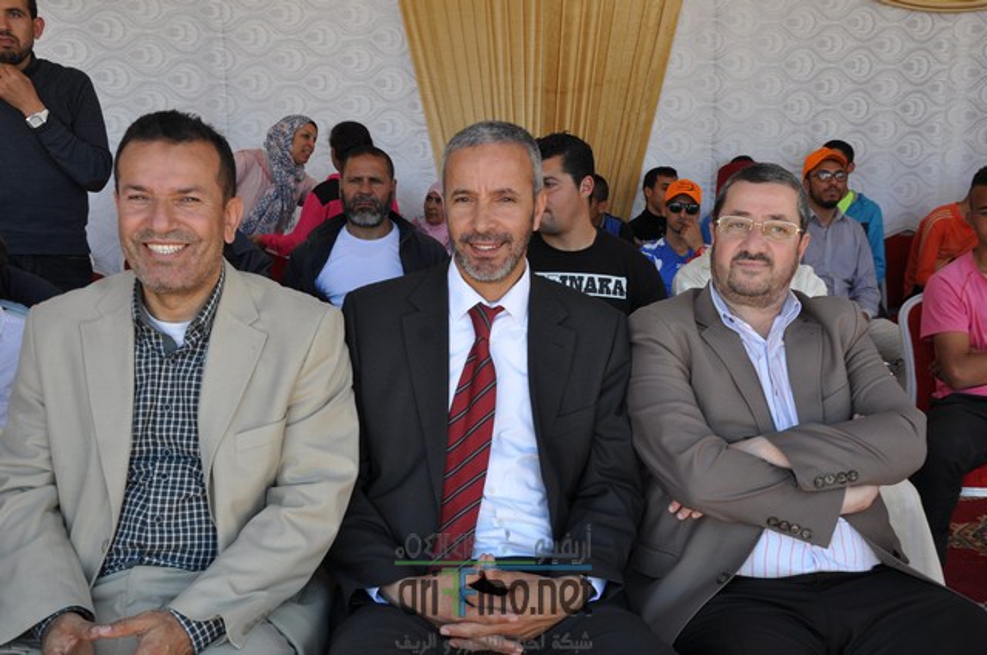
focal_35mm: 42
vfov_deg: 31.8
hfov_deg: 46.5
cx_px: 494
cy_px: 328
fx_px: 1150
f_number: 8
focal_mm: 28
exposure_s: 1/60
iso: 200
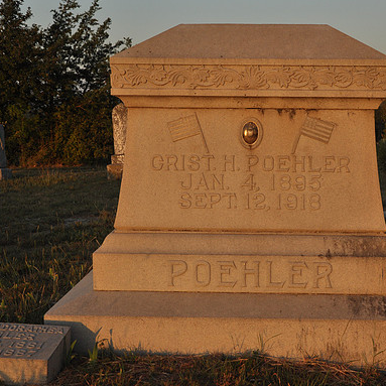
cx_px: 261
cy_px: 193
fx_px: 681
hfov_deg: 31.4
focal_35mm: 54
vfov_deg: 31.6
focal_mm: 28
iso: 400
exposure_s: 1/250
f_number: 8
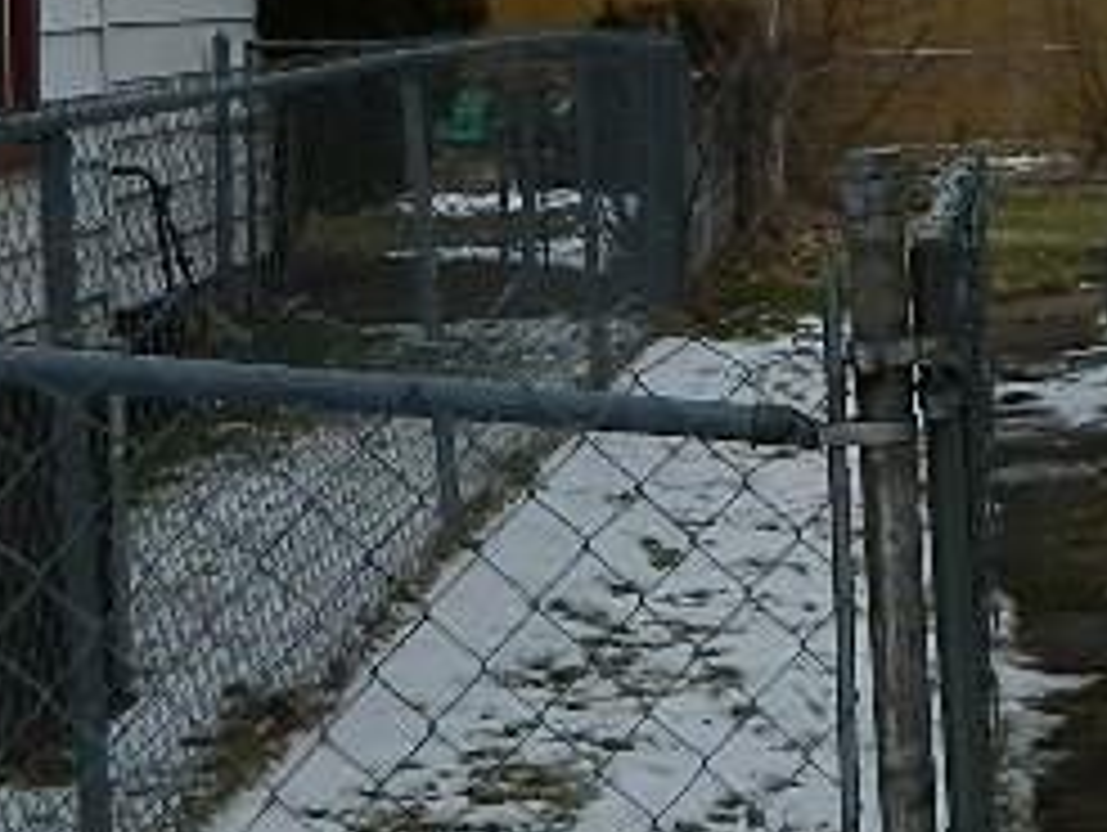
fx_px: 3329
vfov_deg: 14.1
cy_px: 72
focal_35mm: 104
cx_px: 1656
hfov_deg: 17.1
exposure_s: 1/1000
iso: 80
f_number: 3.1
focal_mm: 4.5
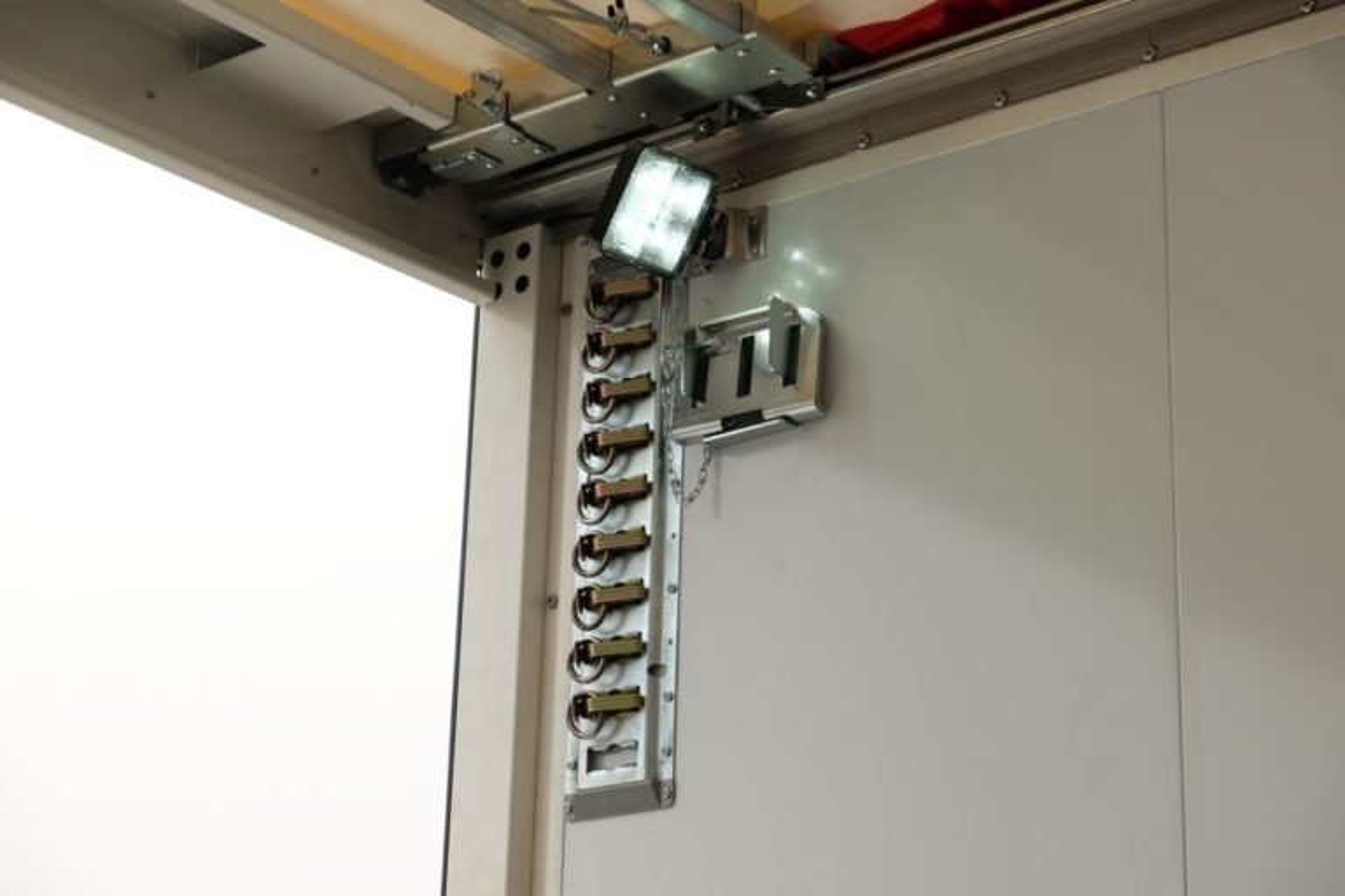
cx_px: 672
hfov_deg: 30.5
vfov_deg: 20.6
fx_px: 2466
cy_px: 448
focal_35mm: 66
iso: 200
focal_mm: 43.9
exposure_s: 1/210
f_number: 5.6
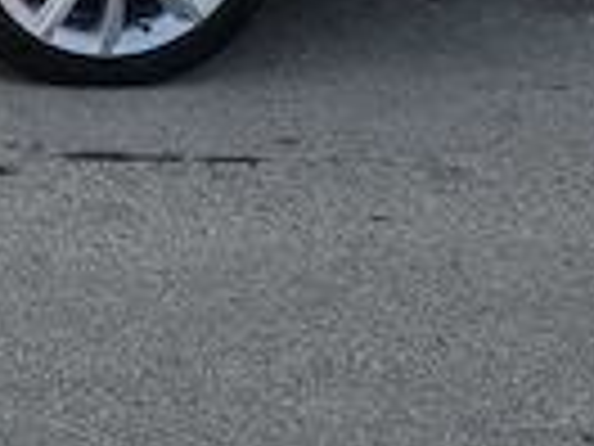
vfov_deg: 12.8
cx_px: -652
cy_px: -230
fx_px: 1870
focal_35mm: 109
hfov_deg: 14.4
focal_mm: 6.7
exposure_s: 1/329
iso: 50
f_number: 1.8
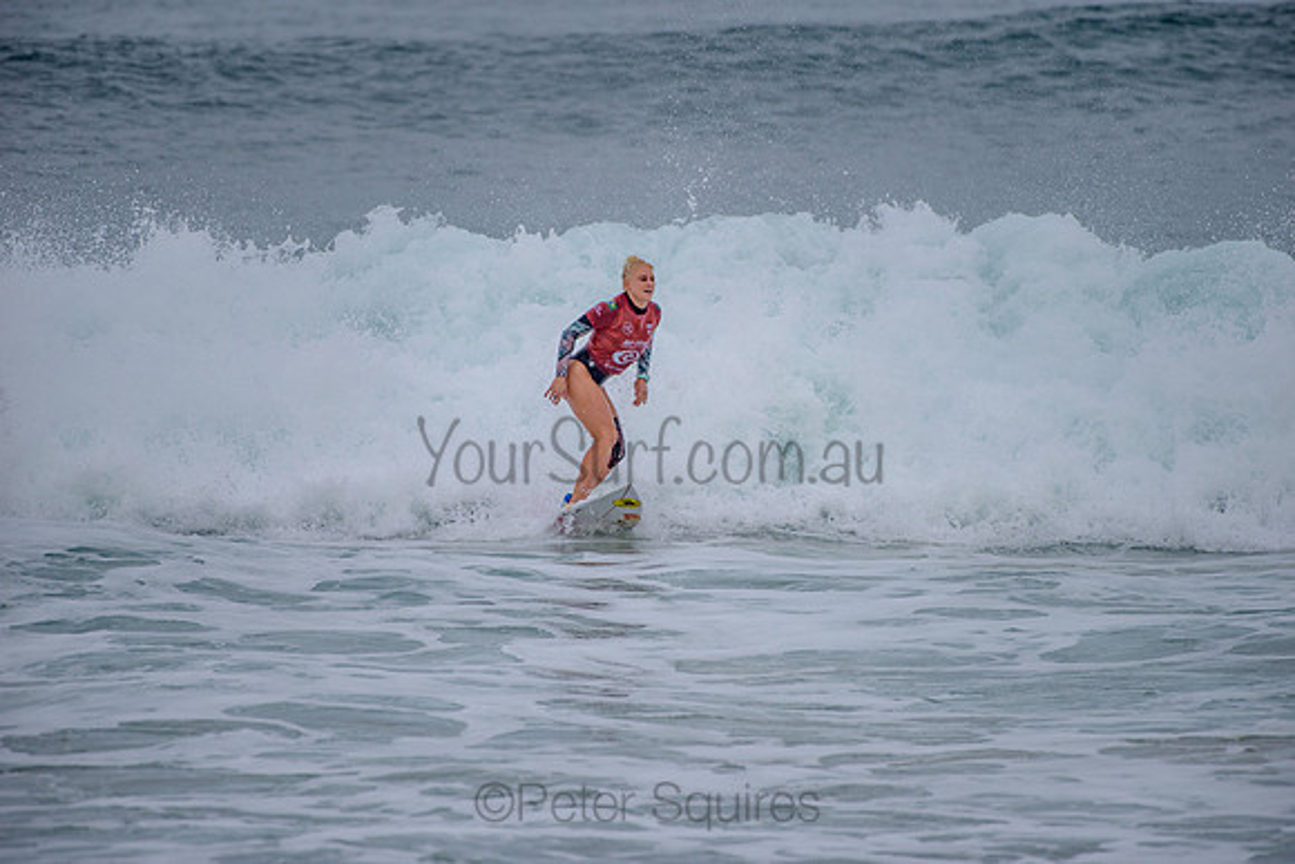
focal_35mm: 500
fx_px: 17989
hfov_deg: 4.1
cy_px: 432
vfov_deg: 2.8
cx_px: 648
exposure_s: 1/2000
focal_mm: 500
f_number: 5.6
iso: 180
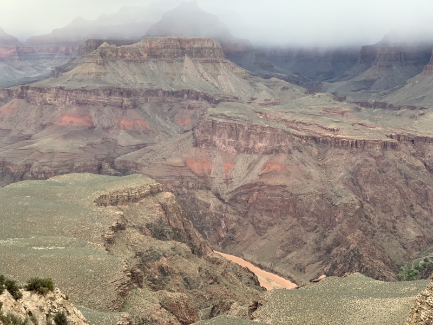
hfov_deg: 36.8
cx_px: 216
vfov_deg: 28.0
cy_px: 162
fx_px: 650
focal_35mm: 52
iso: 40
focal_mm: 6
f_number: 2.4
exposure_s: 1/122
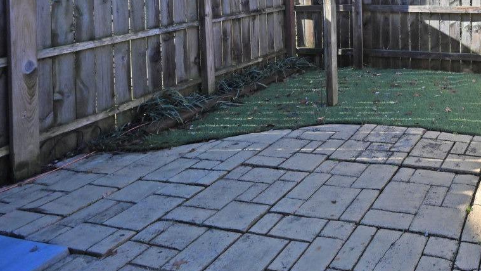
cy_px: -33
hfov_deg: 53.4
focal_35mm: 29
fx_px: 370
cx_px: 471
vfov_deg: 34.3
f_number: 13
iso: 560
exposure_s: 1/200
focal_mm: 14
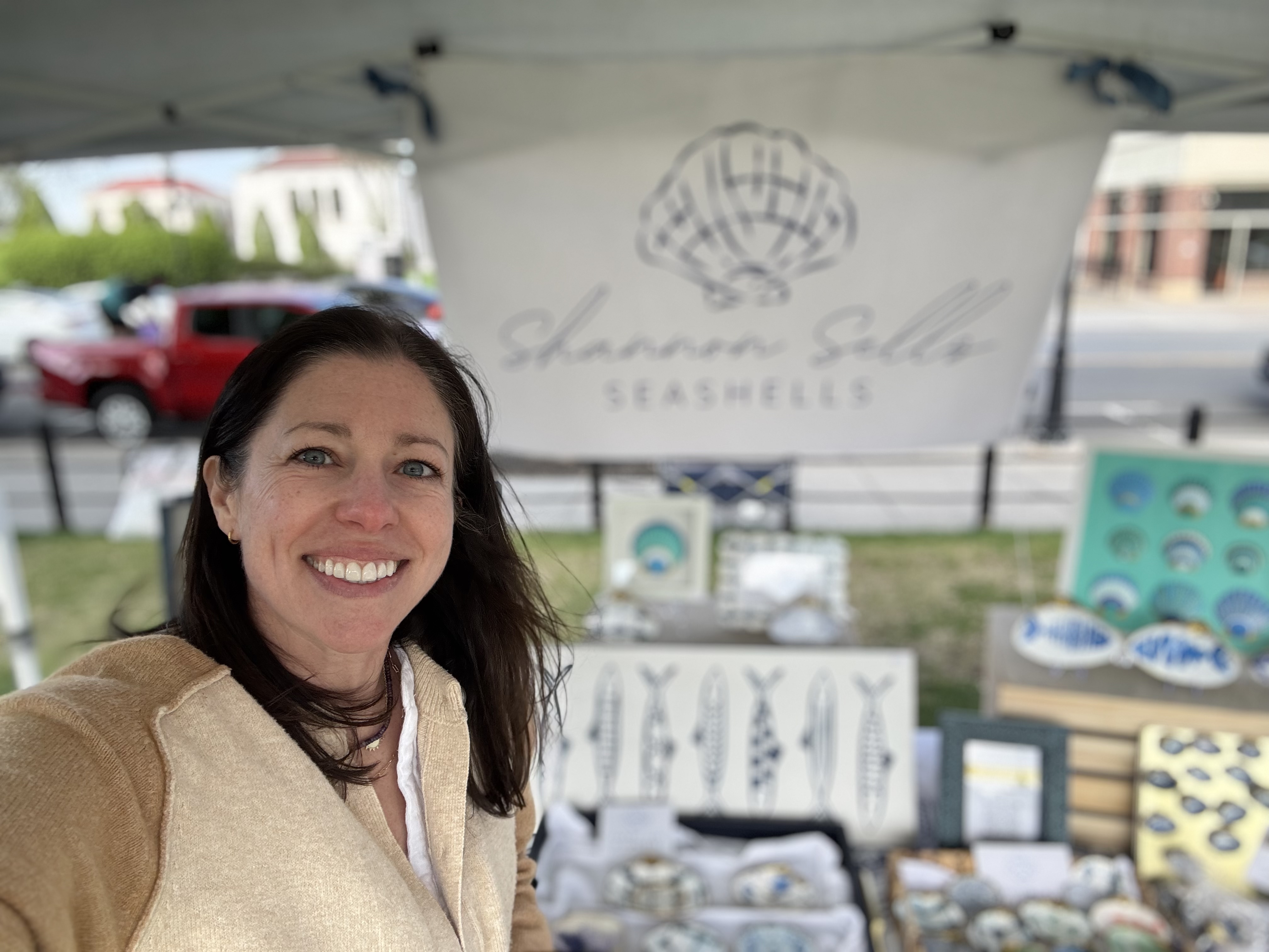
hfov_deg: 73.9
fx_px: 843
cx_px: 634
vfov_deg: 58.9
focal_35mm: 23
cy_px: 476
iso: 32
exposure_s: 1/162
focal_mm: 2.69
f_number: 1.9
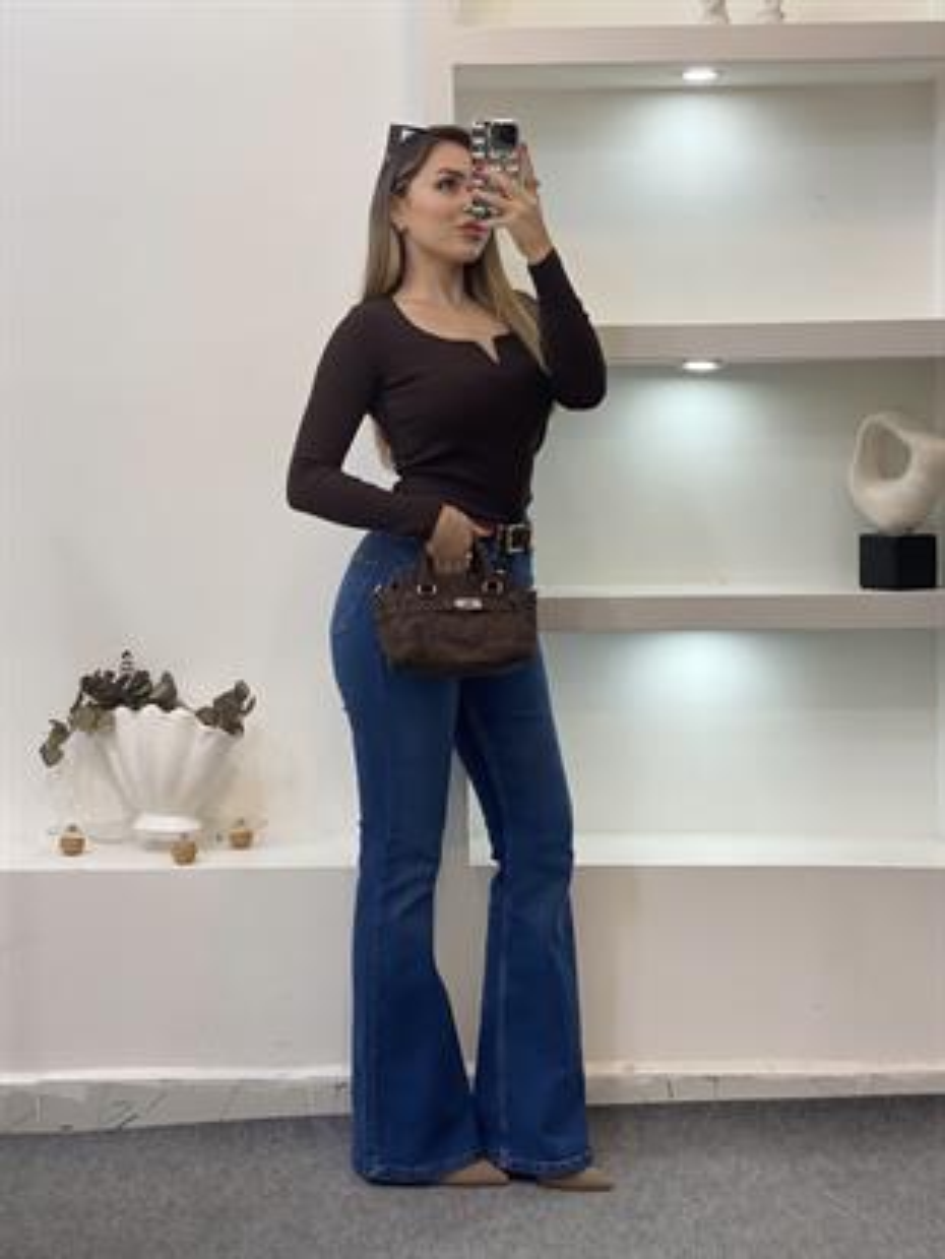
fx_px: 1892
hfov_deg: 28.0
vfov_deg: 36.8
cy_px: 630
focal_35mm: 52
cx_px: 472
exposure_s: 1/100
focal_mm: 6
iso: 80
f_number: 2
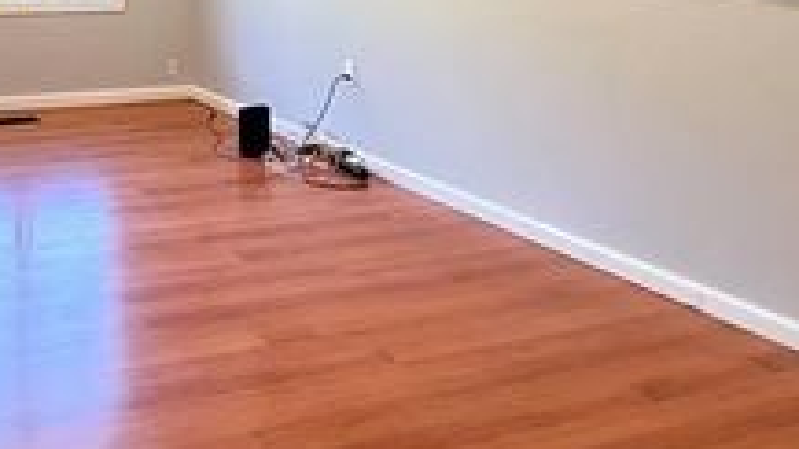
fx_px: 953
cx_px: -18
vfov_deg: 23.0
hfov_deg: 39.5
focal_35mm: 45
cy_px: -162
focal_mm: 2.22
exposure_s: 1/103
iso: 200
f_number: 2.2
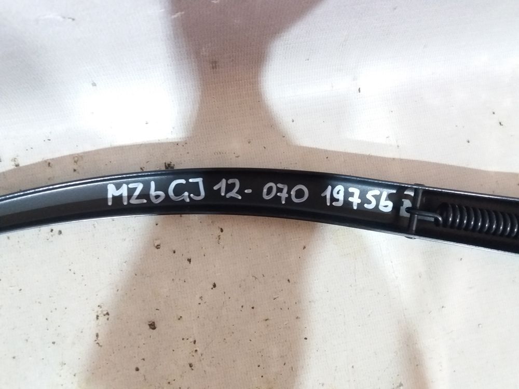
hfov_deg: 63.4
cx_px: 260
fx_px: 420
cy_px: 194
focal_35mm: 28
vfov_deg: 49.7
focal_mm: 3.7
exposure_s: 1/17
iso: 320
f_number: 1.9
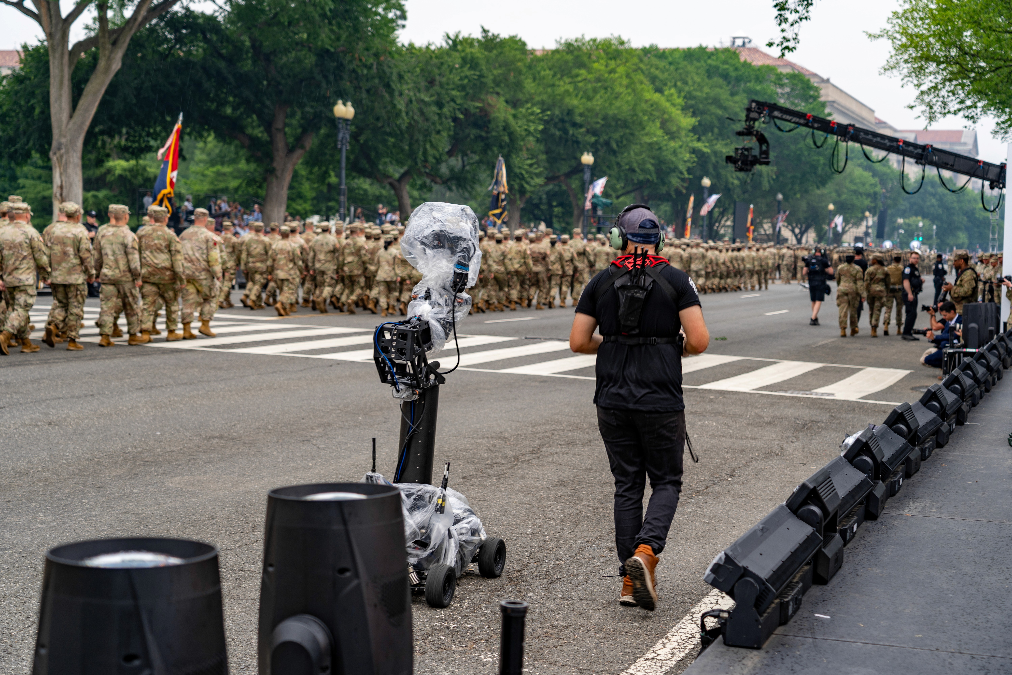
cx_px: 506
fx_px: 1602
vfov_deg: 23.8
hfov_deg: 35.1
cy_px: 338
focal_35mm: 57
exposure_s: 1/80
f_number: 4.5
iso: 100
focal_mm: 57
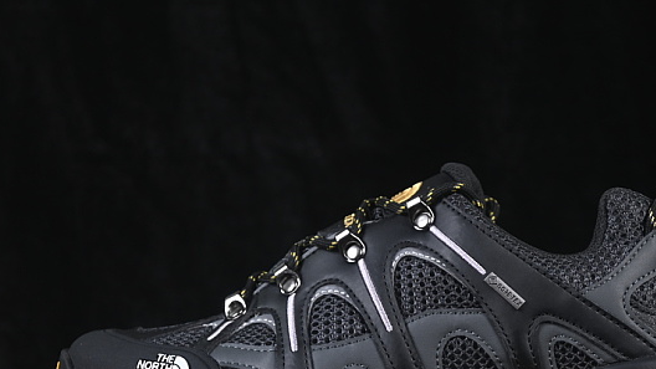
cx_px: 405
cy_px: 289
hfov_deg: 18.0
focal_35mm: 119
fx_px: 2070
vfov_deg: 10.2
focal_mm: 50
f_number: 6.3
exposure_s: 1/60
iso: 160
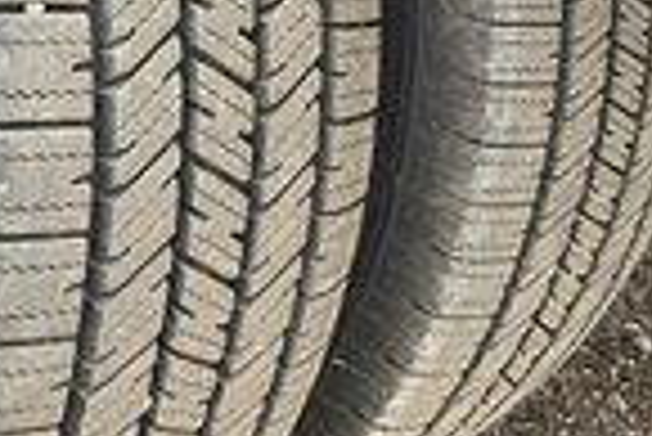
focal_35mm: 83
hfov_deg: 24.1
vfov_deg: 15.9
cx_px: 148
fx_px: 1505
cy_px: -67
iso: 25
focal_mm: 3
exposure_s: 1/122
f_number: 1.8
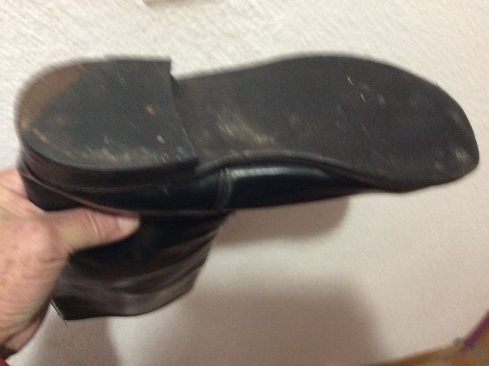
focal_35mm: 32
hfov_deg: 56.9
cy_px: 183
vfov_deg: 44.1
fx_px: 451
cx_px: 244
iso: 400
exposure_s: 1/17
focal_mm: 3.3
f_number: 2.4
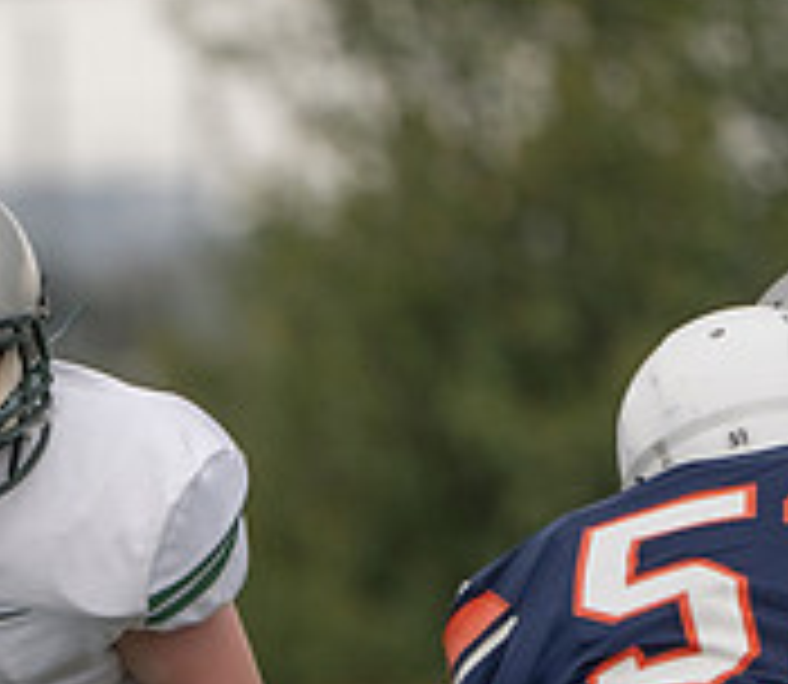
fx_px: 36737
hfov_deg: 1.2
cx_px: -155
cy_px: 993
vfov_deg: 1.1
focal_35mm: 1523
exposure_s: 1/1000
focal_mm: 400
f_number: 5.6
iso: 800
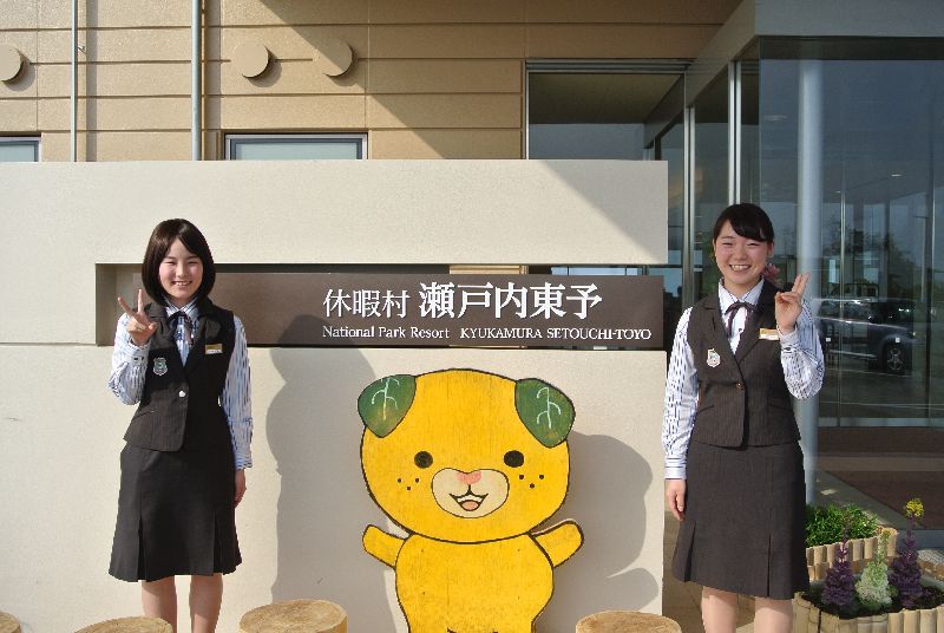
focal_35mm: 34
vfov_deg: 39.0
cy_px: 316
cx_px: 472
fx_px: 893
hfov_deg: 55.7
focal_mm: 12.7
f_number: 4.5
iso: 100
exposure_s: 1/640
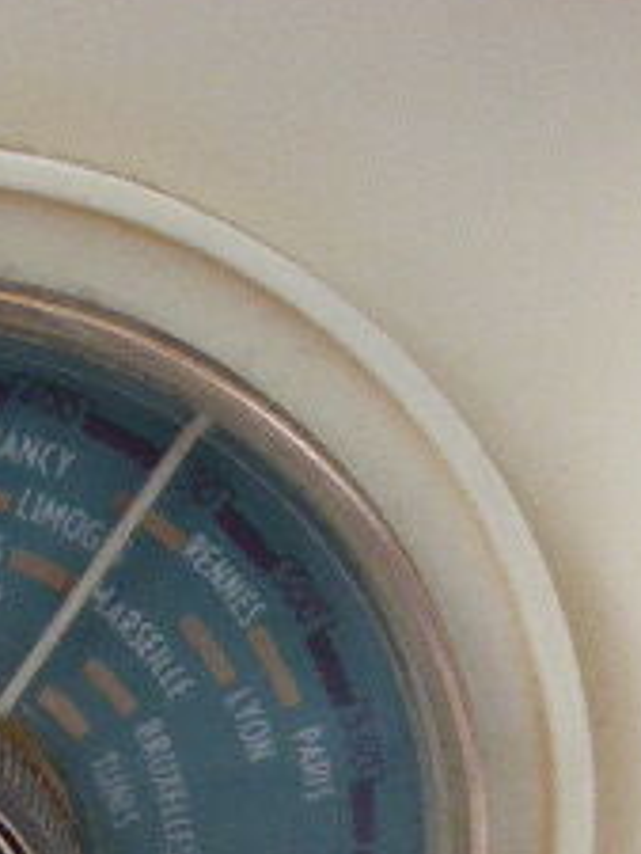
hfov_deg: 15.8
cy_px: 702
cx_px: -220
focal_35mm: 88
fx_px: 2171
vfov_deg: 21.9
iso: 400
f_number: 3.6
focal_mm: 5.4
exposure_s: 1/40
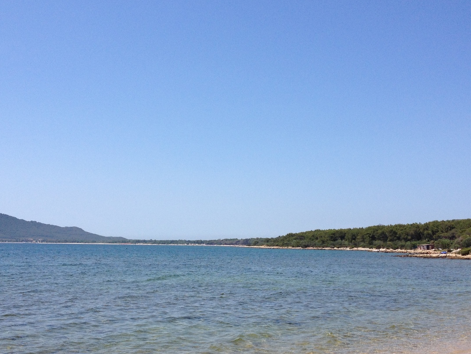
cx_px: 249
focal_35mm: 52
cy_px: 233
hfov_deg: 36.8
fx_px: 708
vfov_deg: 27.9
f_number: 2.4
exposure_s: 1/2208
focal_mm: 4.28
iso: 50
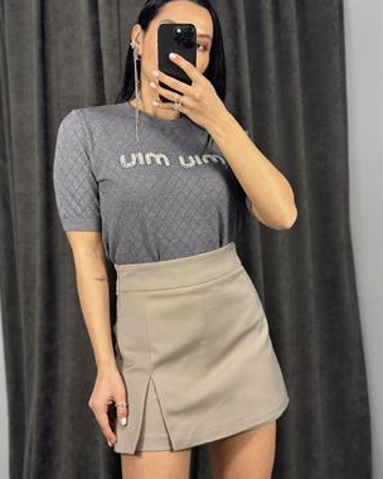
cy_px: 239
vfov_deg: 36.7
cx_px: 190
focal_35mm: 51
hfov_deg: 29.7
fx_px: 723
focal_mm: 6.86
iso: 125
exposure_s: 1/100
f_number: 1.78
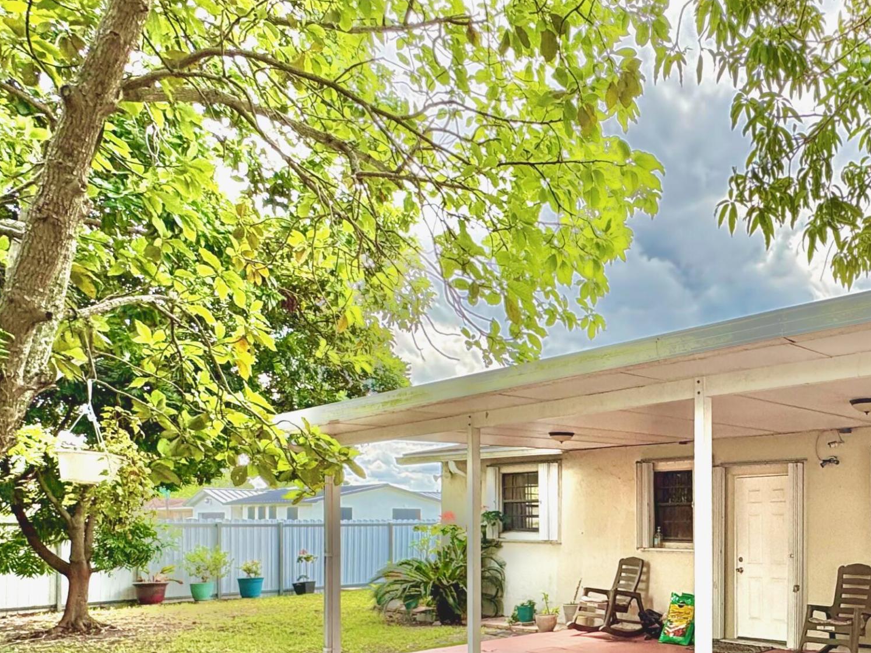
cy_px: 525
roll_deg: -2.3
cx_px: 770
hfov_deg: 57.0
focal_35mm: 27
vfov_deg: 48.4
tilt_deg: +0.1
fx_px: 679
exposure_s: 1/334
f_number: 2.2
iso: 64
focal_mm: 2.22
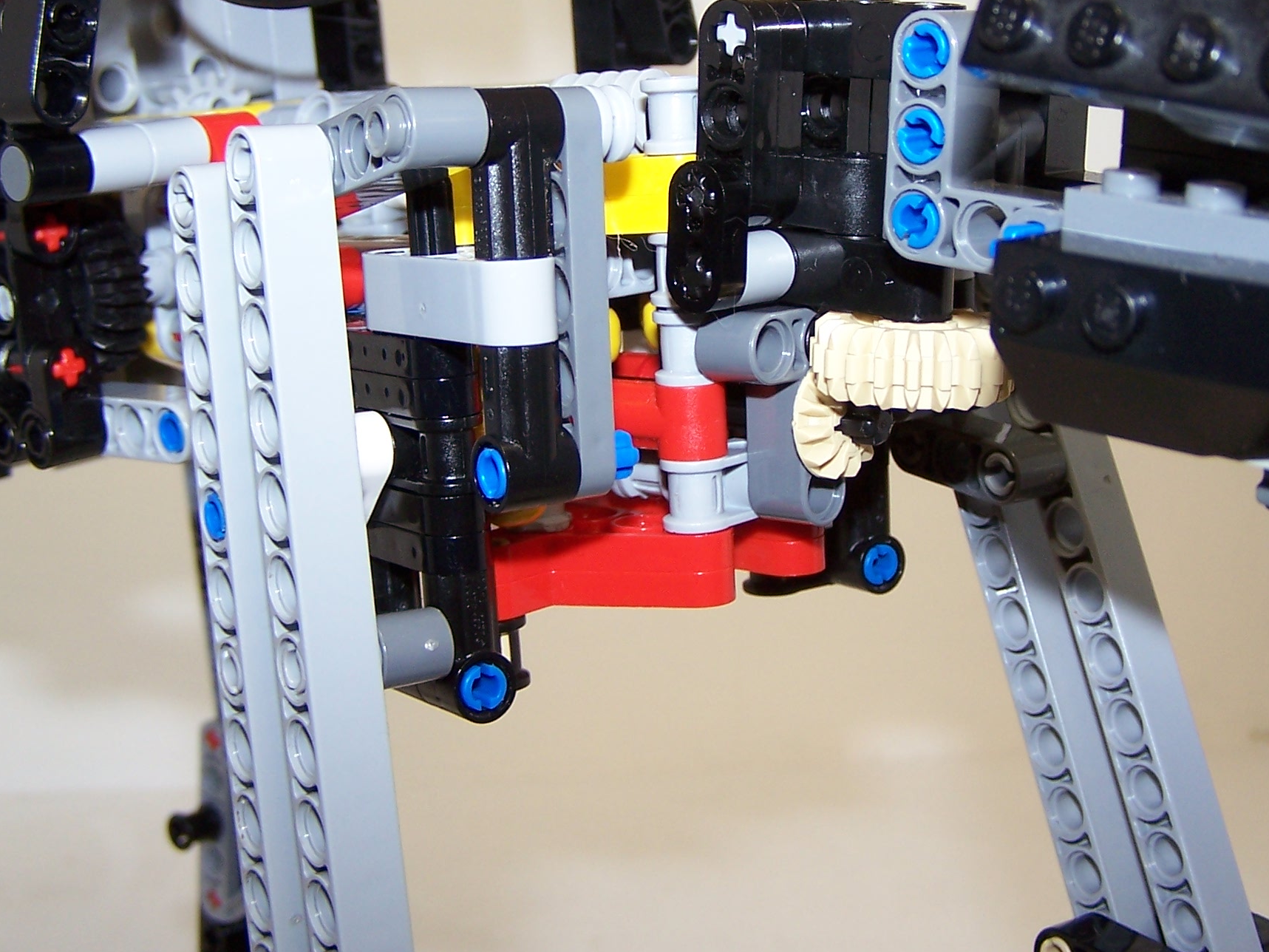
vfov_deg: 25.5
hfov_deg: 33.7
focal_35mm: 57
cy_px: 331
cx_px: 758
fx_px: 2090
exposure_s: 1/60
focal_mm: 6.3
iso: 80
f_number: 2.8
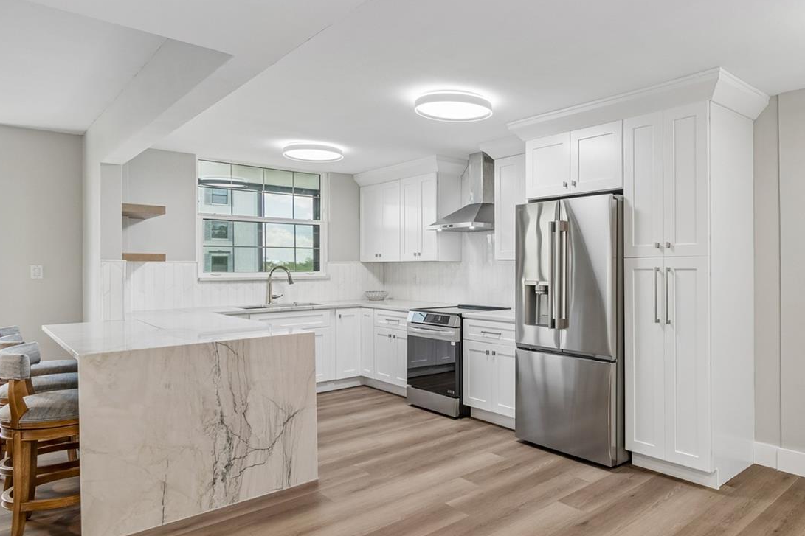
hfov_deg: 75.3
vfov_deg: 57.2
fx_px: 492
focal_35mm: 22
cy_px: 270
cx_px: 557
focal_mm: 10
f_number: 7.1
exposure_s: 1/4
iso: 100
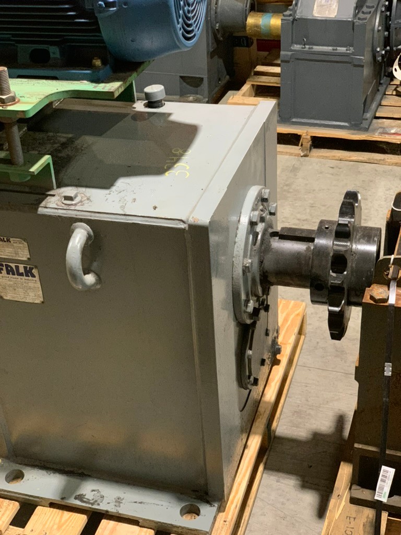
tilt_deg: -32.8
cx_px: 200
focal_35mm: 52
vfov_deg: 36.8
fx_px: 803
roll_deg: +3.8
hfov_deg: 28.0
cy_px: 268
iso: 500
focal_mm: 6
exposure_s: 1/60
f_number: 2.4
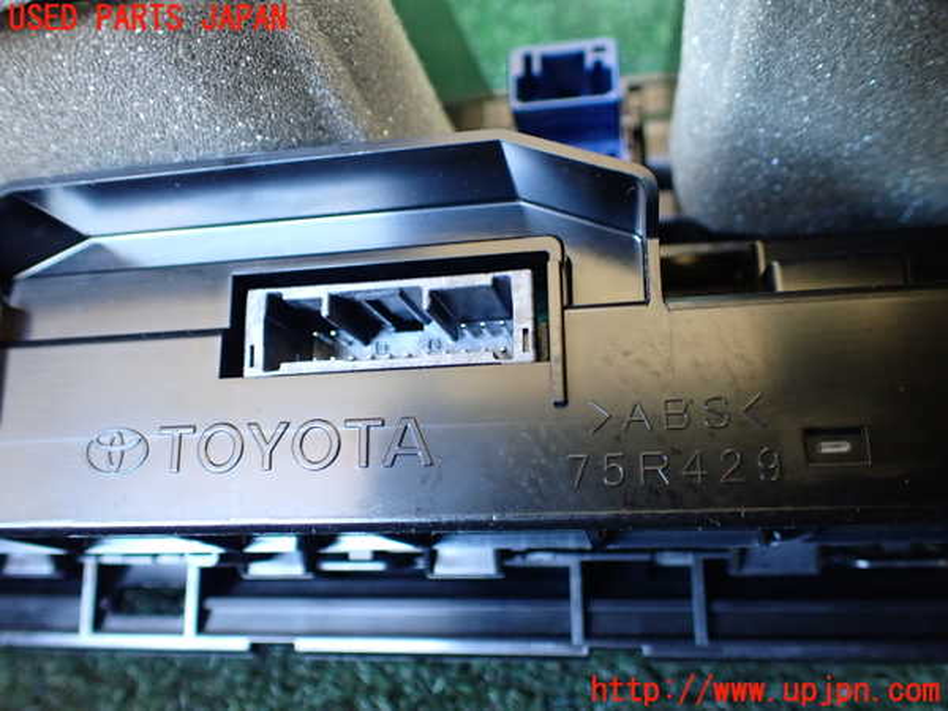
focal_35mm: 30
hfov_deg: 60.0
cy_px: 356
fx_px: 822
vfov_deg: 46.8
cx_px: 474
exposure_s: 1/40
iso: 800
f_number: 2.3
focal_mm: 5.4
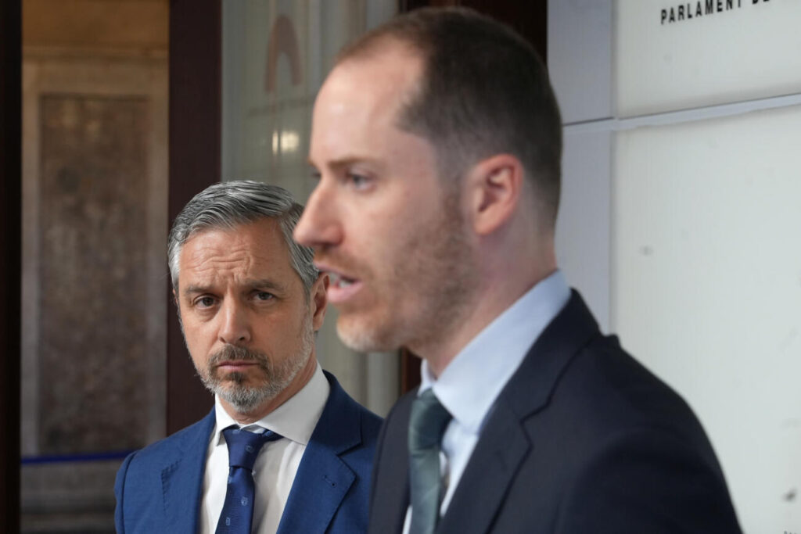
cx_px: 400
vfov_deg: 13.0
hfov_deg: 19.5
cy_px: 267
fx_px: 2336
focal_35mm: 105
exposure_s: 1/125
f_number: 7.1
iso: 2000
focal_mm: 105
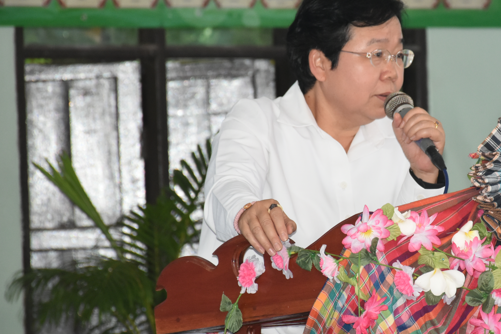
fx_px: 4634
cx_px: 393
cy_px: 169
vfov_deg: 4.1
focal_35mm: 333
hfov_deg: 6.2
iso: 1250
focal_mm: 140
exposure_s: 1/60
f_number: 5.6
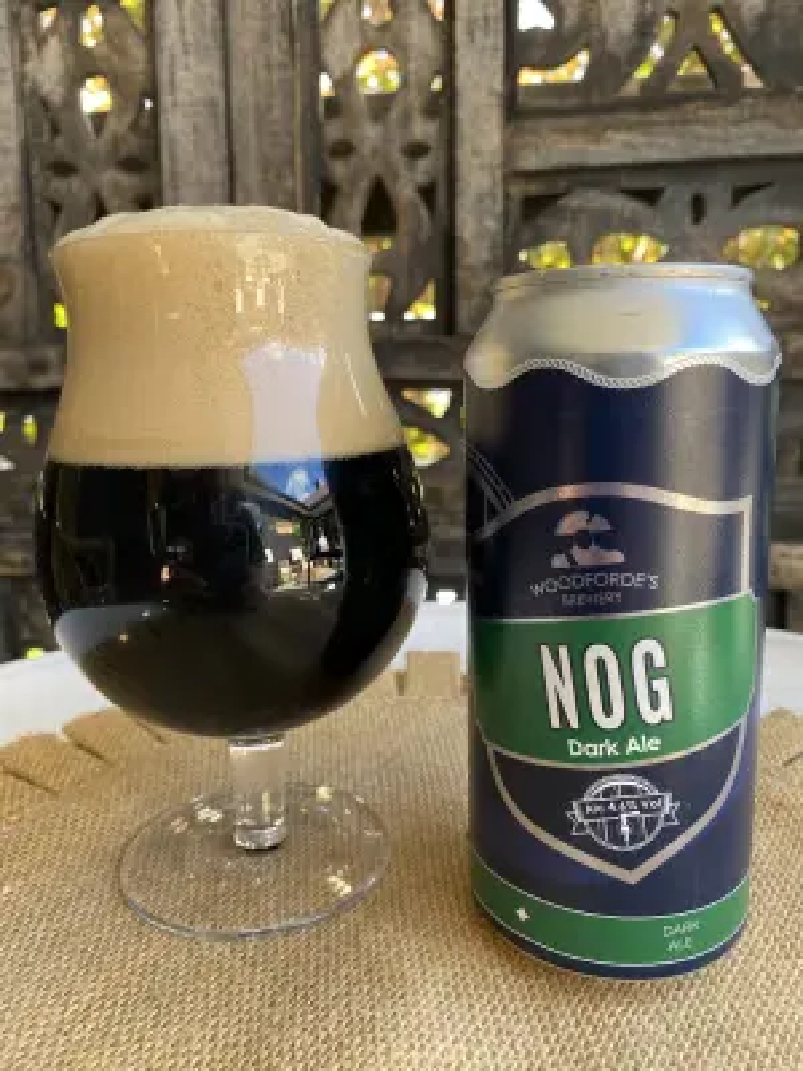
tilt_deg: -9.9
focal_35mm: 26
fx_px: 804
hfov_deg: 53.1
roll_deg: +1.3
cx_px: 402
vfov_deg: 67.3
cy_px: 536
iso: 80
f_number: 1.8
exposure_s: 1/122
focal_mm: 4.25
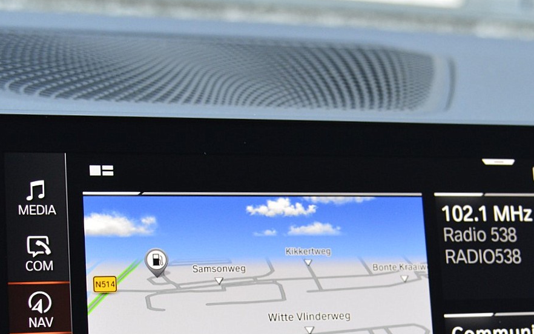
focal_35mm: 90
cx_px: 352
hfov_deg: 23.0
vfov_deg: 14.4
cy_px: 295
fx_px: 1310
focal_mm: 32
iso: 800
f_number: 7.1
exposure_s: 1/60
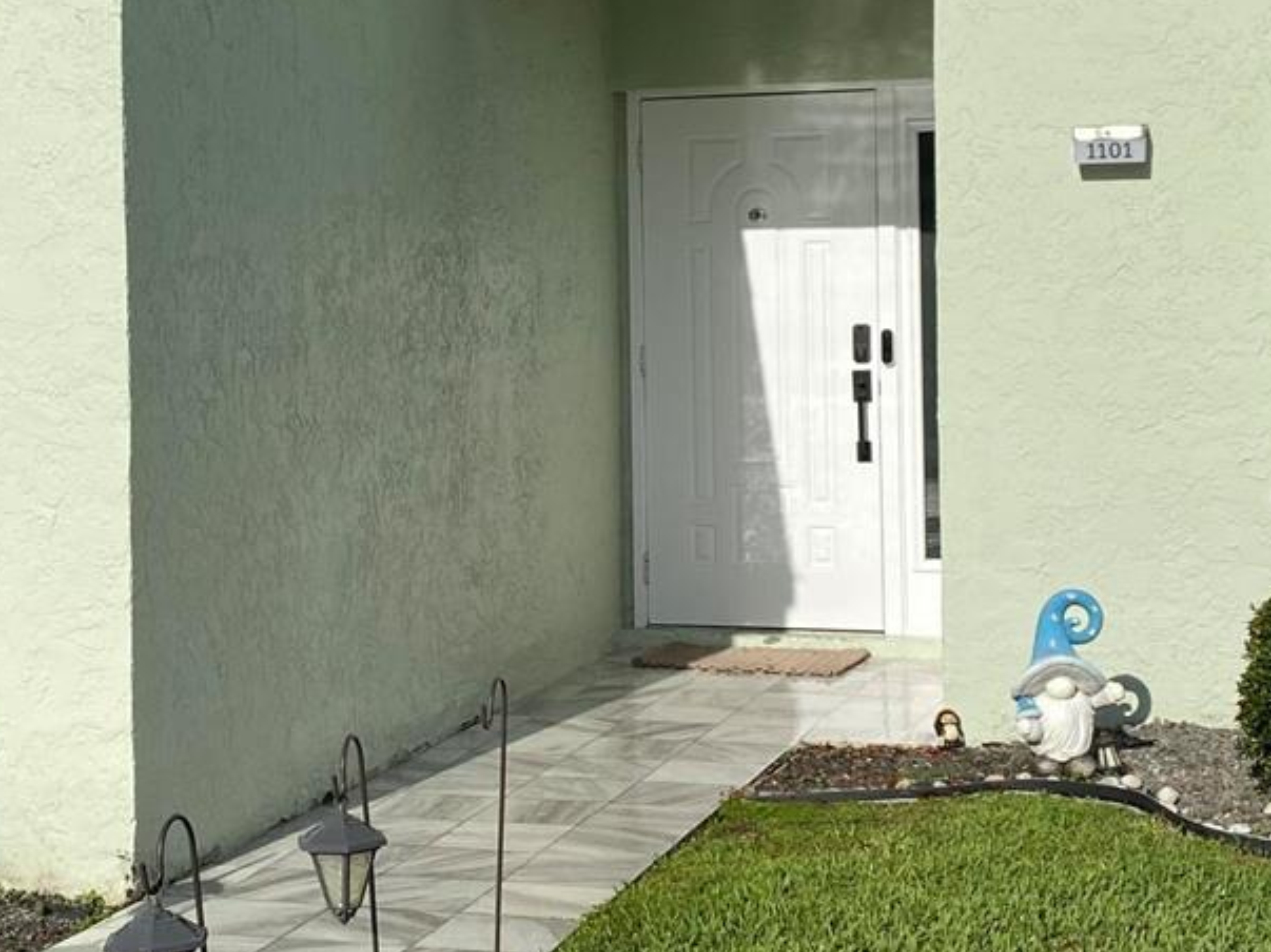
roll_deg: +0.8
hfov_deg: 28.2
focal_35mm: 69
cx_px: 578
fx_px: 2533
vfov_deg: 21.2
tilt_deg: -1.0
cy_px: 343
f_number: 1.8
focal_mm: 4.25
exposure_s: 1/7194
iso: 32
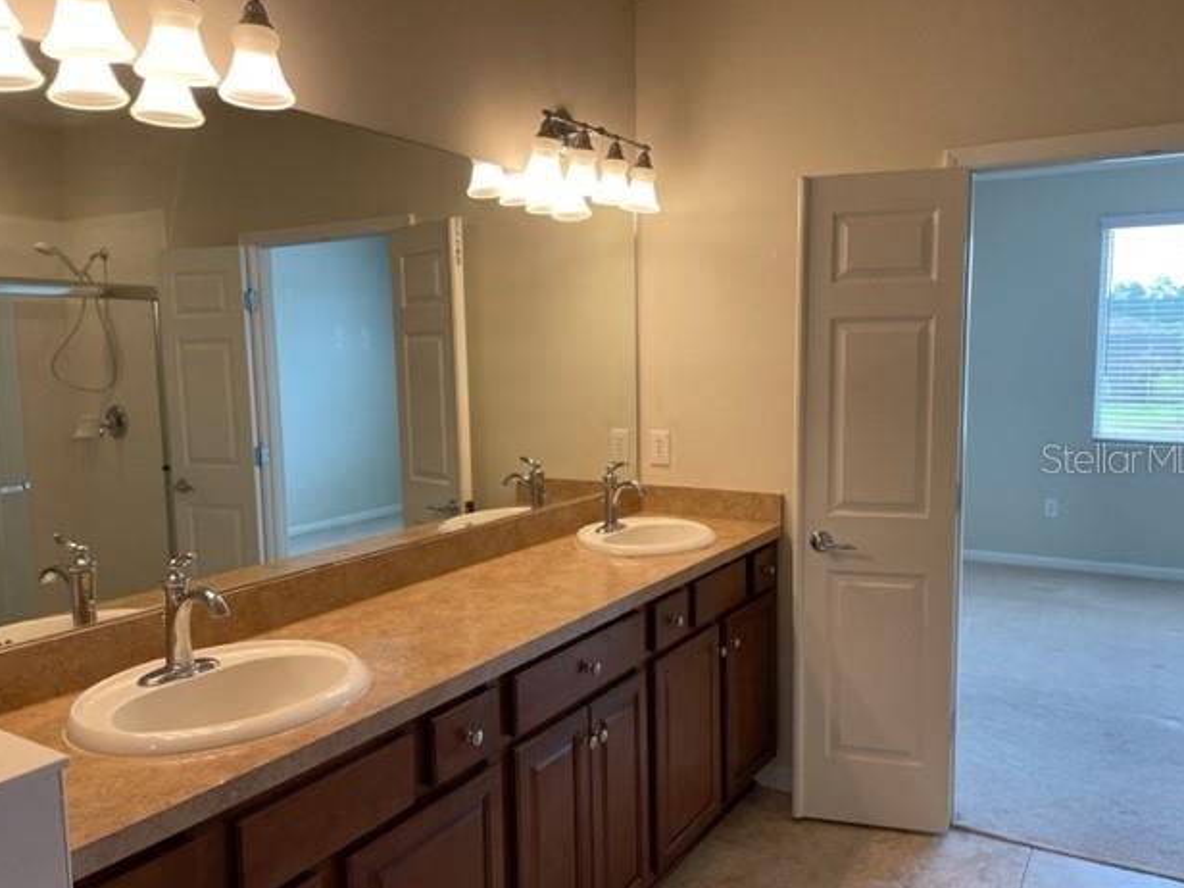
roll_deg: +1.5
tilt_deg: -5.7
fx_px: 924
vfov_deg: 51.3
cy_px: 457
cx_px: 607
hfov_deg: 65.3
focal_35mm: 27
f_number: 1.6
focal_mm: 4.2
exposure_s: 1/120
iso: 50
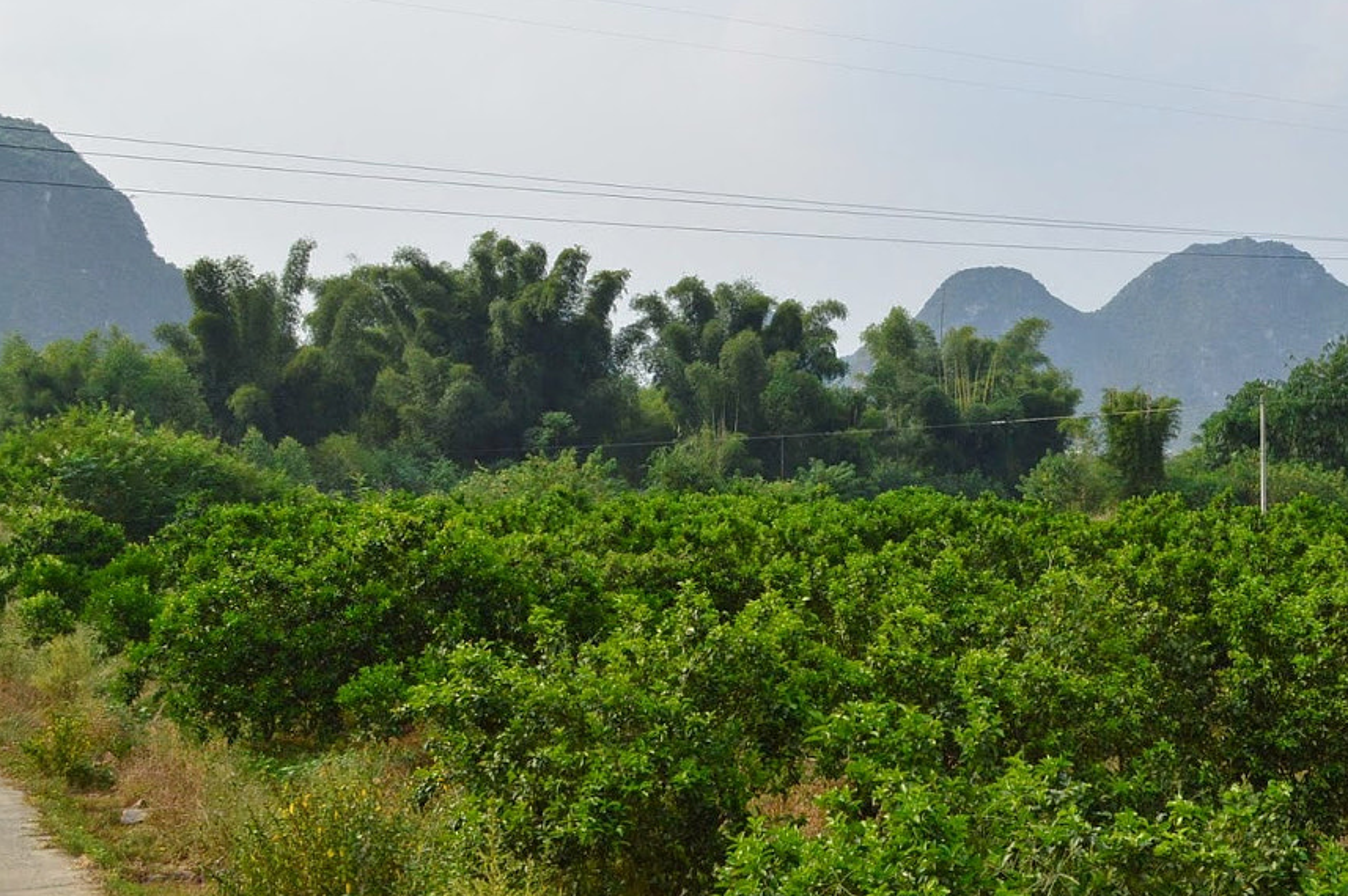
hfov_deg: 34.7
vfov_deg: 24.1
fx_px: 2095
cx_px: 1054
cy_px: 487
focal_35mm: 56
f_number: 11
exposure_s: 1/400
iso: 400
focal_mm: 20
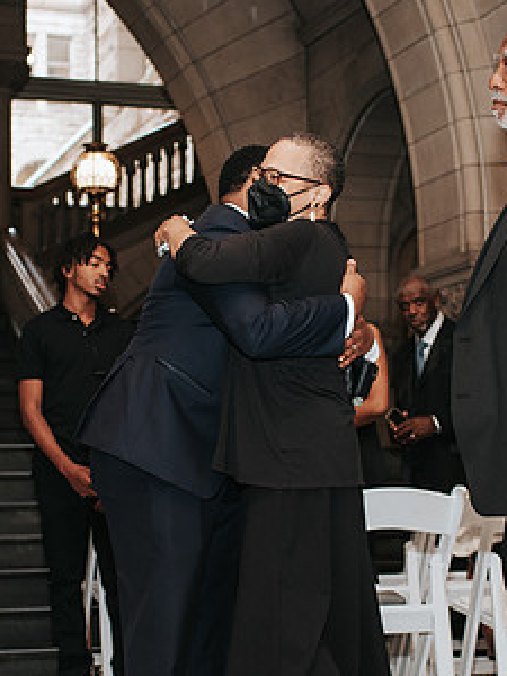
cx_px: 227
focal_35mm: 82
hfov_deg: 18.0
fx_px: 1601
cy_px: 438
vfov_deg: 23.8
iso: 1000
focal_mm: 35
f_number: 3.2
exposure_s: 1/125
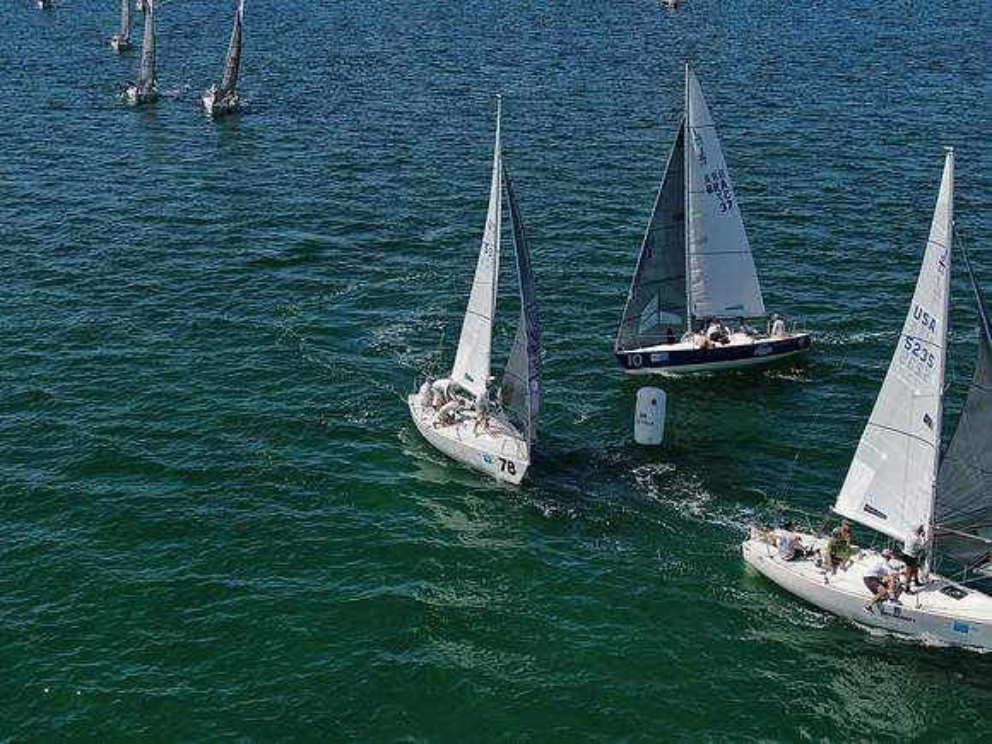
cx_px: 496
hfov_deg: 39.7
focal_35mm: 48
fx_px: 1376
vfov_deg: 30.3
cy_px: 372
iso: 100
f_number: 3.8
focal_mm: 8.6
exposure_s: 1/1250
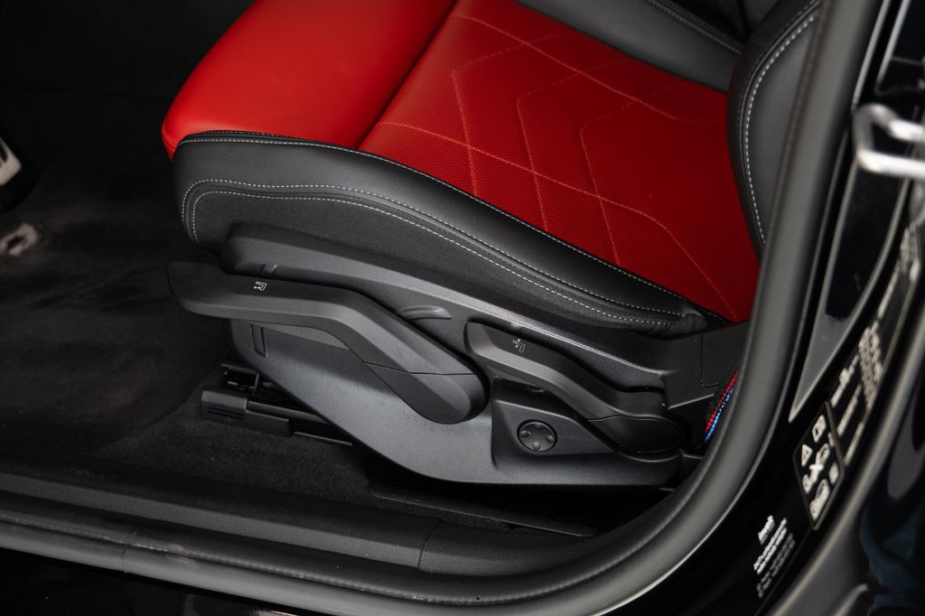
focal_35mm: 48
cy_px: 314
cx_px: 438
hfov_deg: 41.1
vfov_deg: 28.0
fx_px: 1234
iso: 250
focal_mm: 41
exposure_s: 1/60
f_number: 4.8
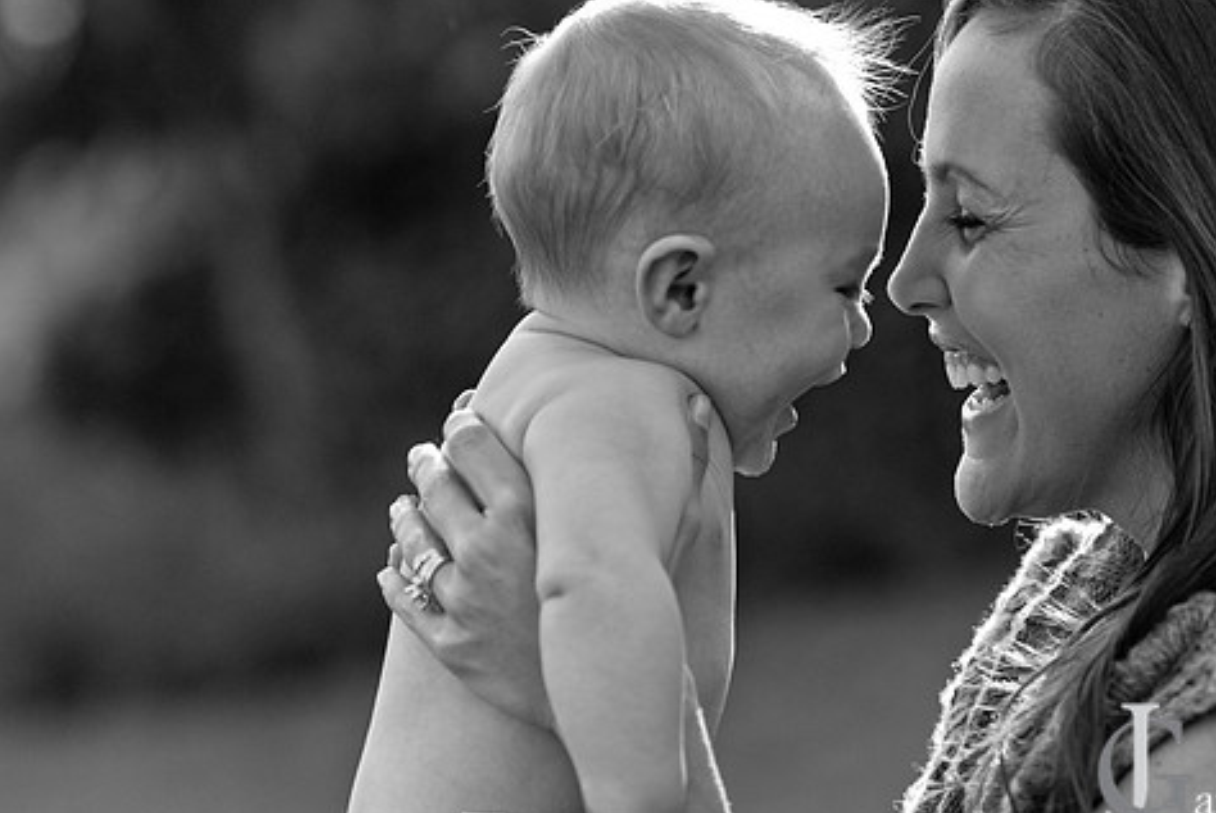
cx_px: 741
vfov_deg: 5.6
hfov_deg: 8.3
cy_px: 400
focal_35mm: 248
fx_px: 8371
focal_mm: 135
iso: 250
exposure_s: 1/500
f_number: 2.8
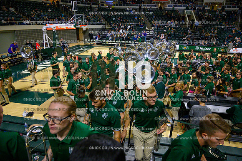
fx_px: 161
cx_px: 121
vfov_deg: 53.2
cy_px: 80
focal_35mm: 24
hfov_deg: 73.7
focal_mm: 24
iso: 3200
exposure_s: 1/800
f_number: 4.5
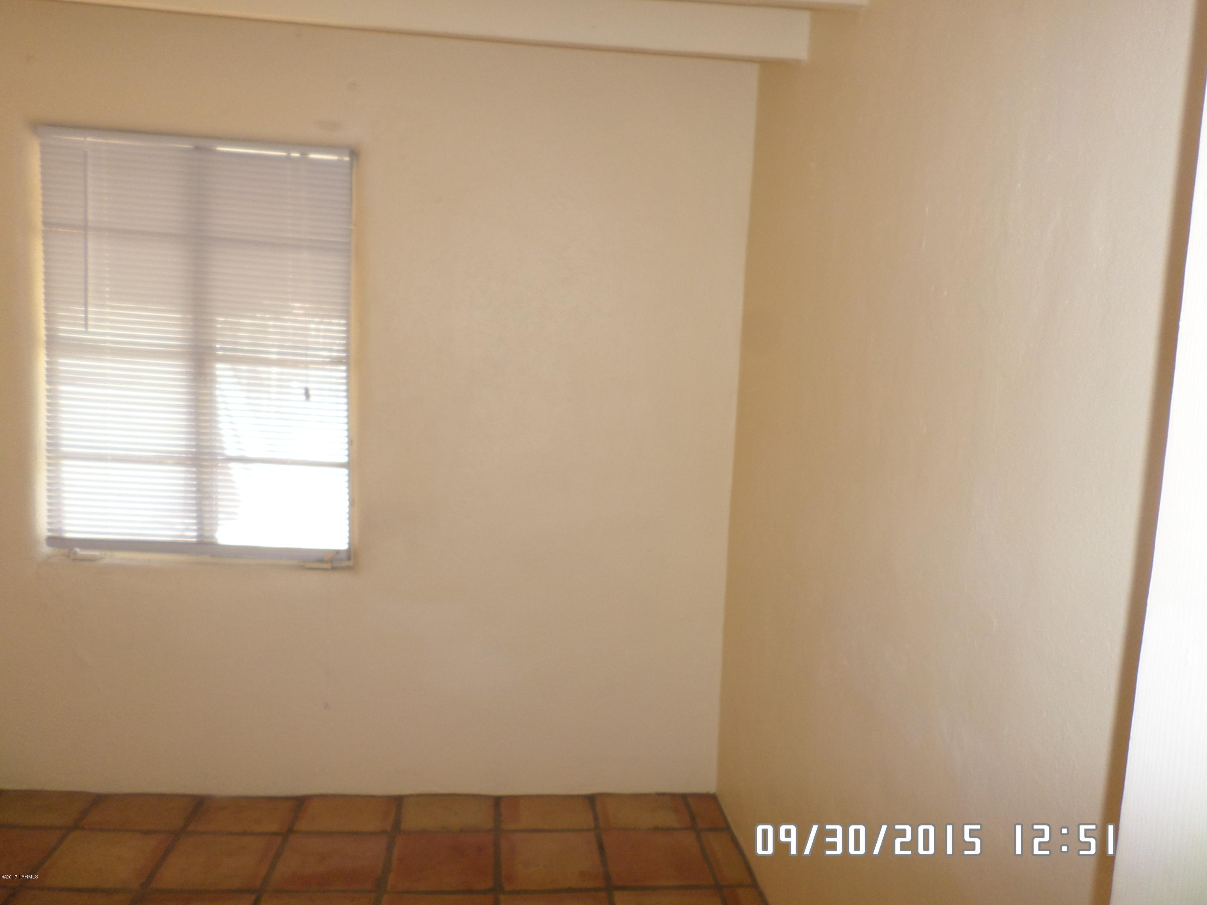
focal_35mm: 25
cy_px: 452
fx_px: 872
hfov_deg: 69.4
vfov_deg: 54.9
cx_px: 604
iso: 100
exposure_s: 1/30
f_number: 2.5
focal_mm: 4.5
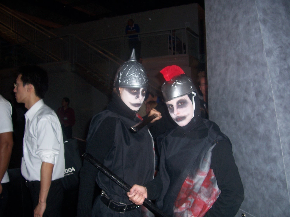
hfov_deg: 54.0
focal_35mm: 34
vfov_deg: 41.8
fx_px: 285
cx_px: 145
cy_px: 108
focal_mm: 5.6
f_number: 2.7
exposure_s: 1/60
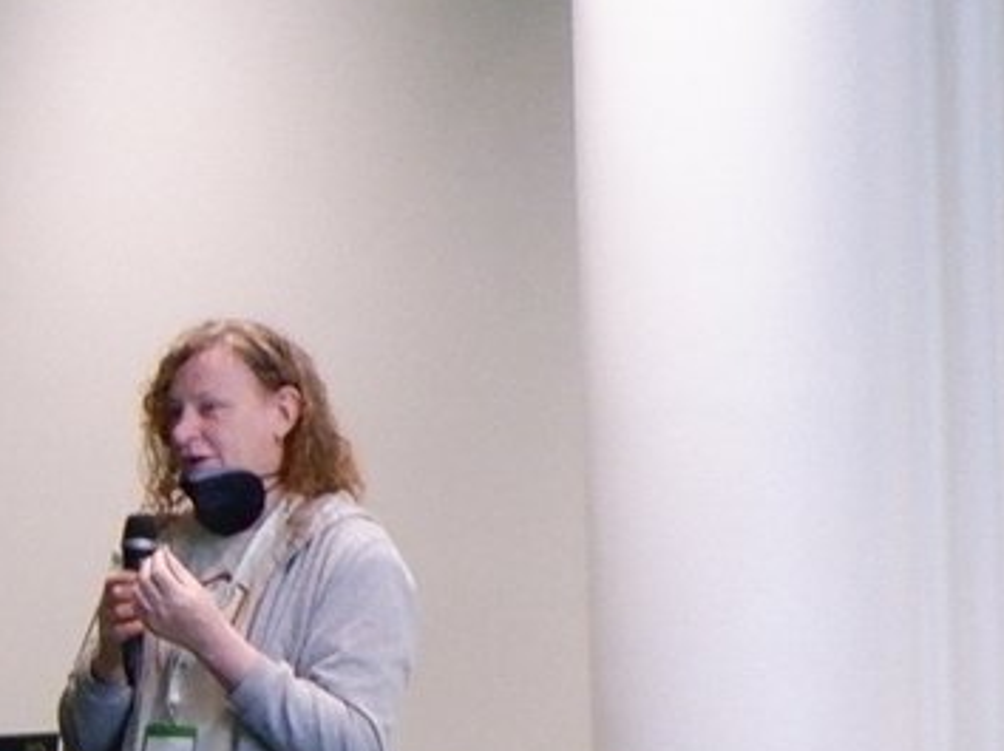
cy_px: 822
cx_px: -1685
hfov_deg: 8.3
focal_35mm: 212
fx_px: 6145
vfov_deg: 7.0
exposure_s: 1/80
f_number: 4.4
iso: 4000
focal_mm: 26.4
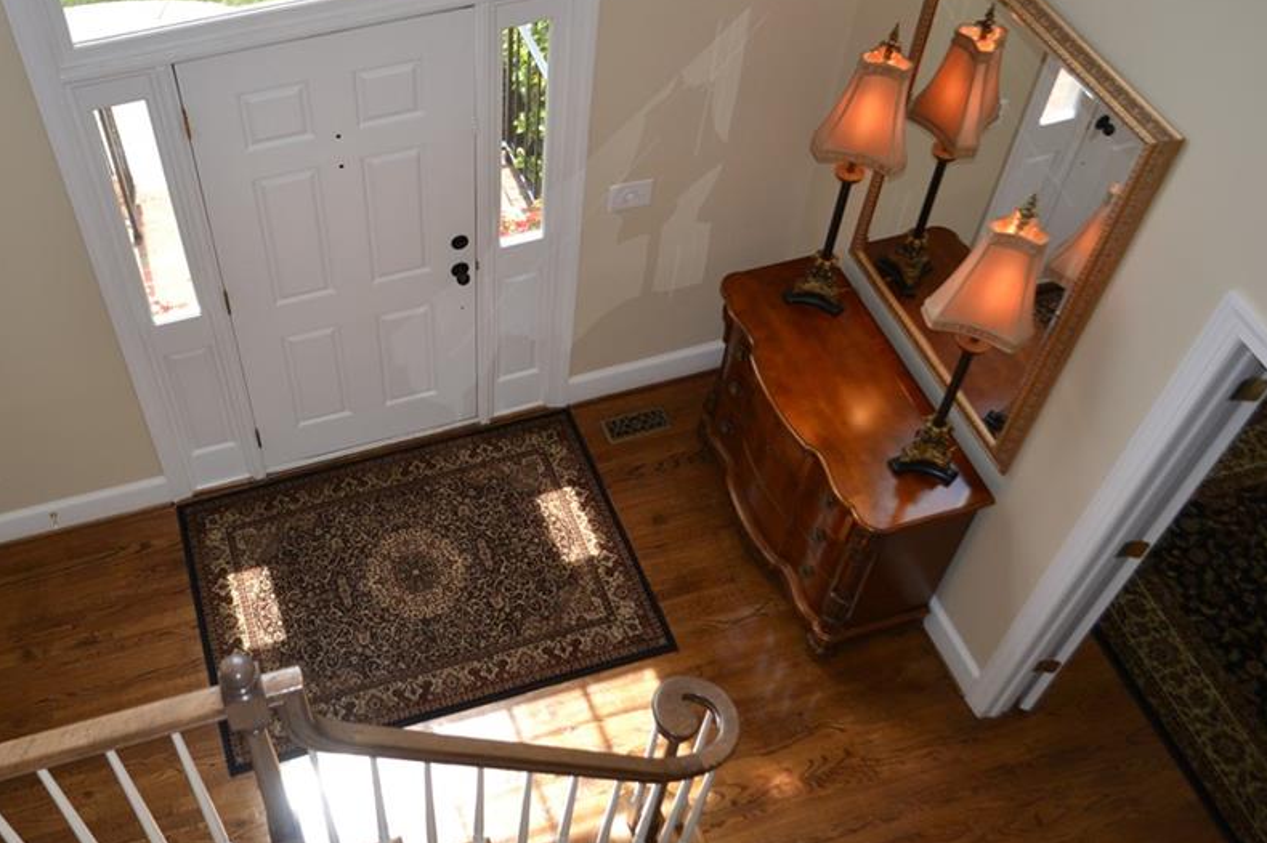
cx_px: 459
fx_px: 1231
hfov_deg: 53.7
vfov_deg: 37.8
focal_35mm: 35
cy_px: 394
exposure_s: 1/125
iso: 180
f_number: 4
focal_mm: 18
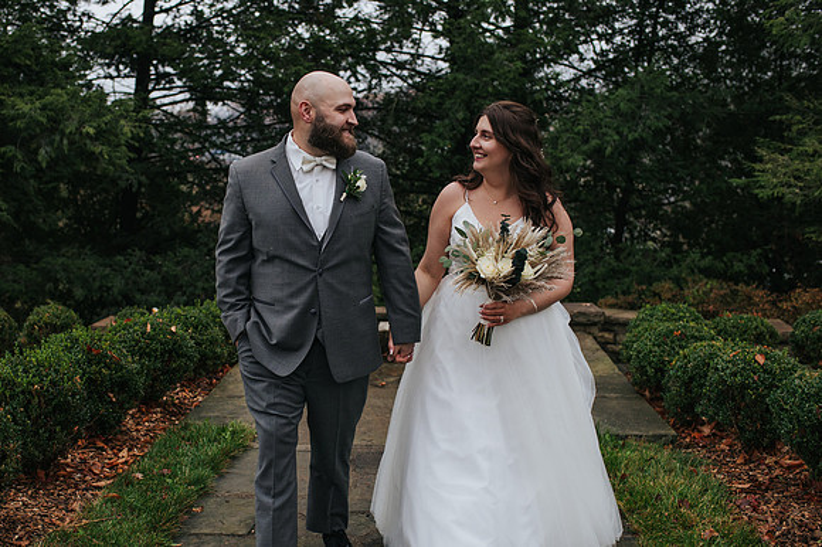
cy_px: 310
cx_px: 315
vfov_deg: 29.7
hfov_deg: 43.2
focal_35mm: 45
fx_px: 1029
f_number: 3.2
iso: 800
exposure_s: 1/320
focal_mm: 35
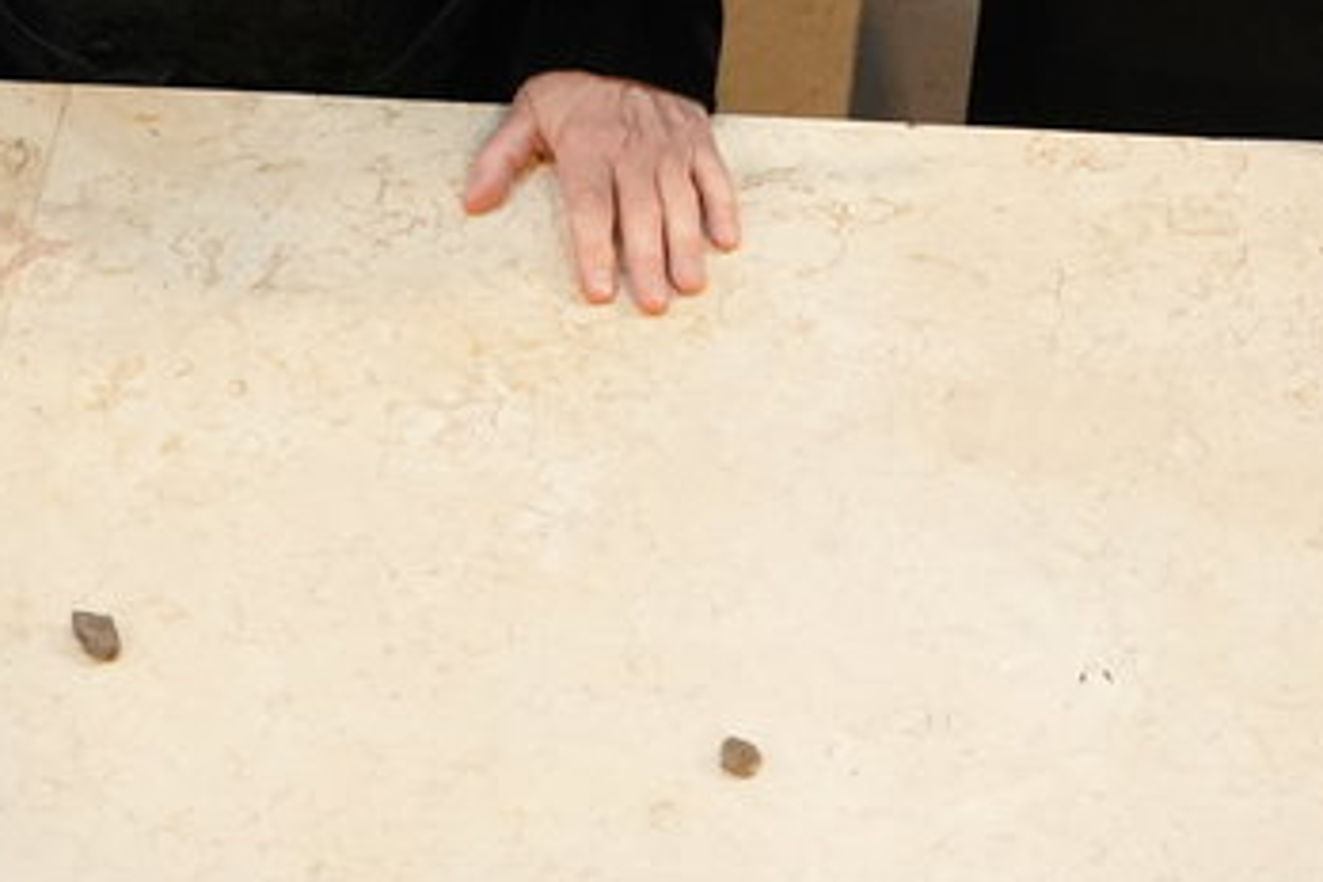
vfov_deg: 8.6
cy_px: -796
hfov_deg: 13.4
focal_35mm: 152
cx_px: 270
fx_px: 5594
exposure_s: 1/125
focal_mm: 37.8
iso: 4000
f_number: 3.5
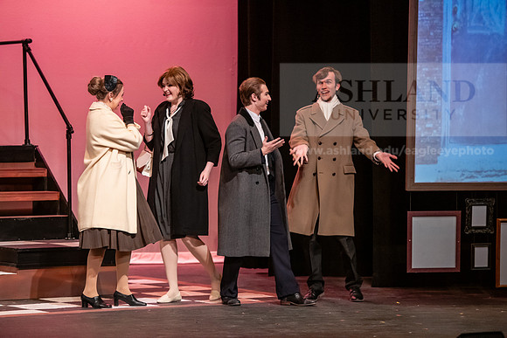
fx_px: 2183
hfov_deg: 13.2
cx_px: 254
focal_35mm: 155
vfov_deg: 8.9
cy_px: 169
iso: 3200
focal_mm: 155
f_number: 3.2
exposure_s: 1/200
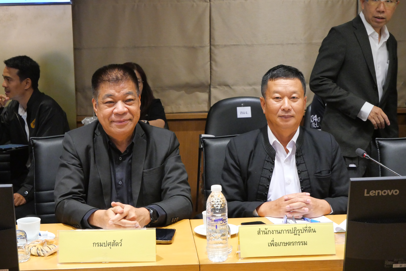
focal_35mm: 68
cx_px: 203
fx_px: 767
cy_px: 136
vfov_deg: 20.0
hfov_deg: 29.6
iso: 3200
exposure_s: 1/100
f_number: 5.1
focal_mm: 33
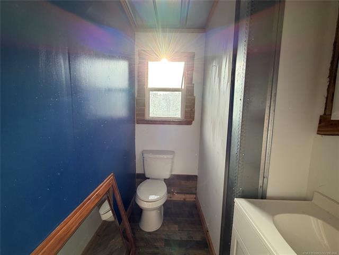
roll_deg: -1.4
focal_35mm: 14
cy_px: 128
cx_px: 170
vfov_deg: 85.7
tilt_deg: -6.0
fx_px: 137
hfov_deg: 102.1
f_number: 2.2
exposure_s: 1/121
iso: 80
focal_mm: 2.22
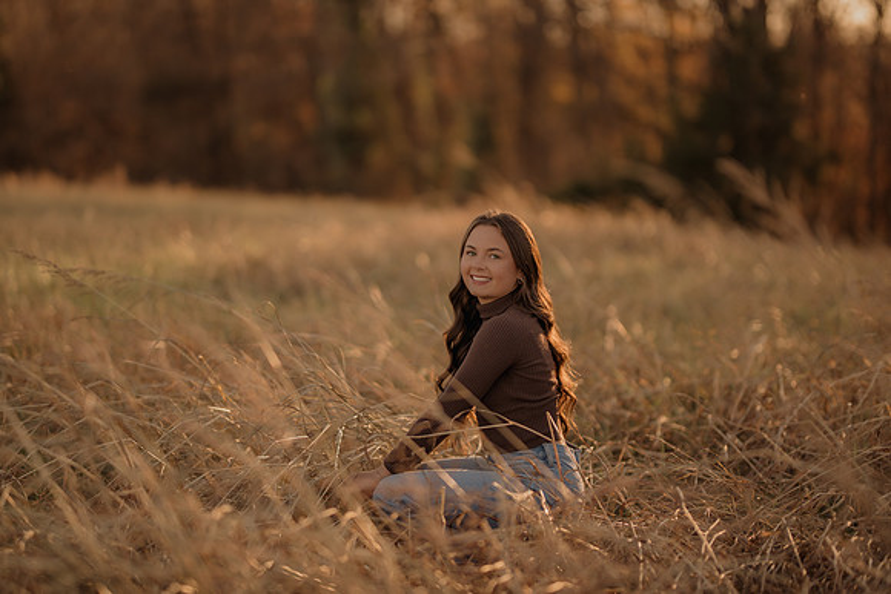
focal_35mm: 85
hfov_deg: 23.9
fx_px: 2104
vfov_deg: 16.1
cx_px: 446
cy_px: 297
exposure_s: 1/1250
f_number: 1.4
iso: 200
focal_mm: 85
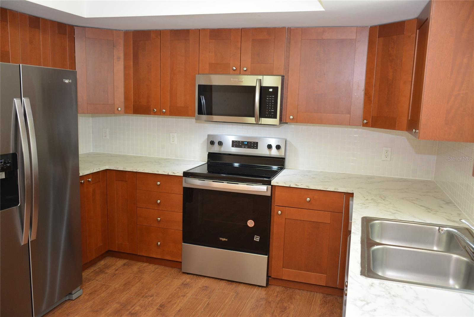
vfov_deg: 43.7
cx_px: 237
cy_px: 158
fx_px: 395
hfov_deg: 61.9
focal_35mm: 30
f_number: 4
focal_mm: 20
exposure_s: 1/60
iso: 900
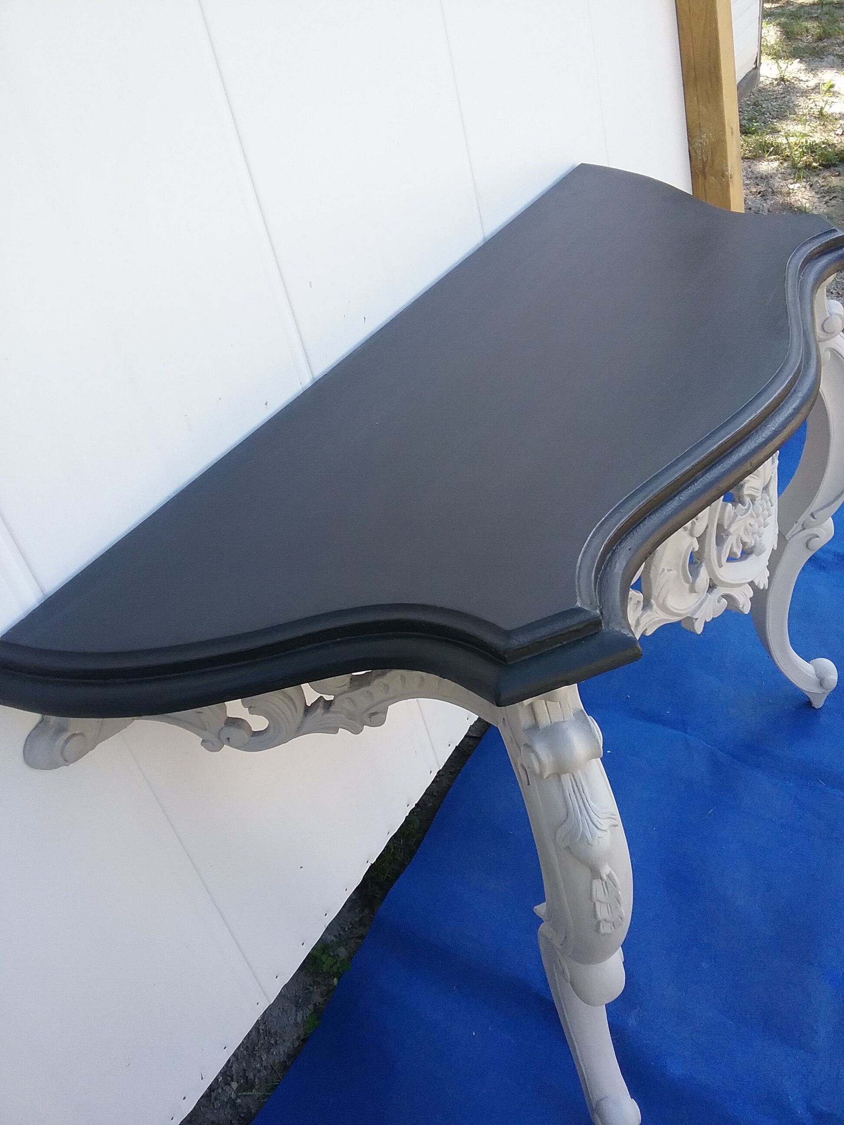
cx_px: 422
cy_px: 562
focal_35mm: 31
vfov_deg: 58.4
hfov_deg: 45.4
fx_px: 1008
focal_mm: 3.3
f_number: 2.2
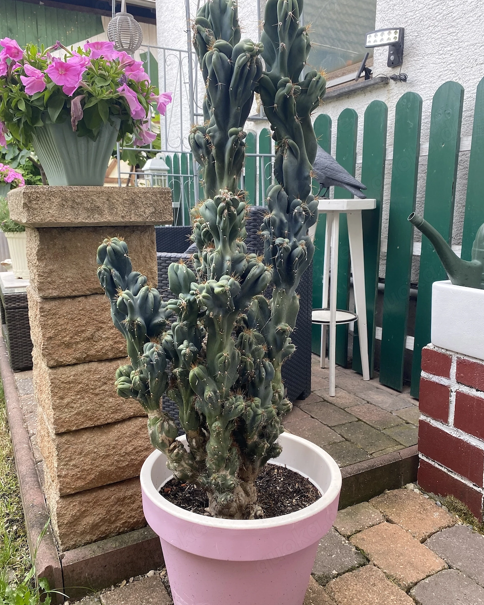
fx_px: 501
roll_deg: +0.0
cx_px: 248
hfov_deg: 51.5
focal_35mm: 28
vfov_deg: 62.2
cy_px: 306
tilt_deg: -11.0
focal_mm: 4.25
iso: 80
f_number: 1.8
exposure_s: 1/122
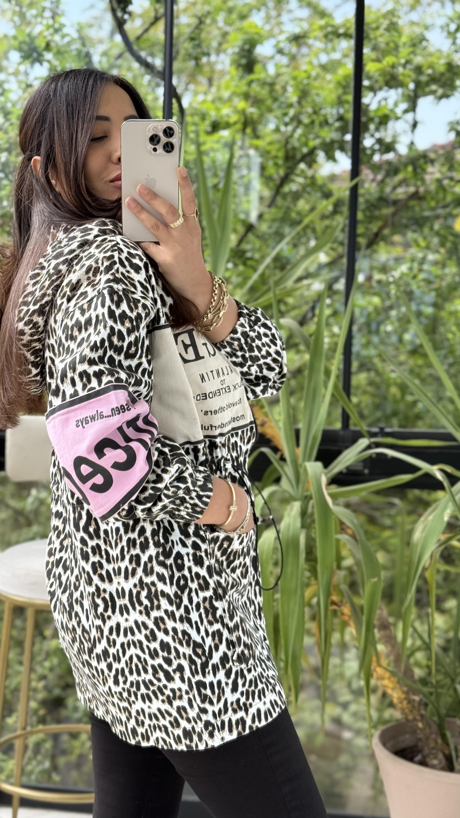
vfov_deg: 39.2
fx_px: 1149
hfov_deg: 22.6
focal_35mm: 53
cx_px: 157
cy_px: 408
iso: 100
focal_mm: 6.76
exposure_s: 1/382
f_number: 1.78
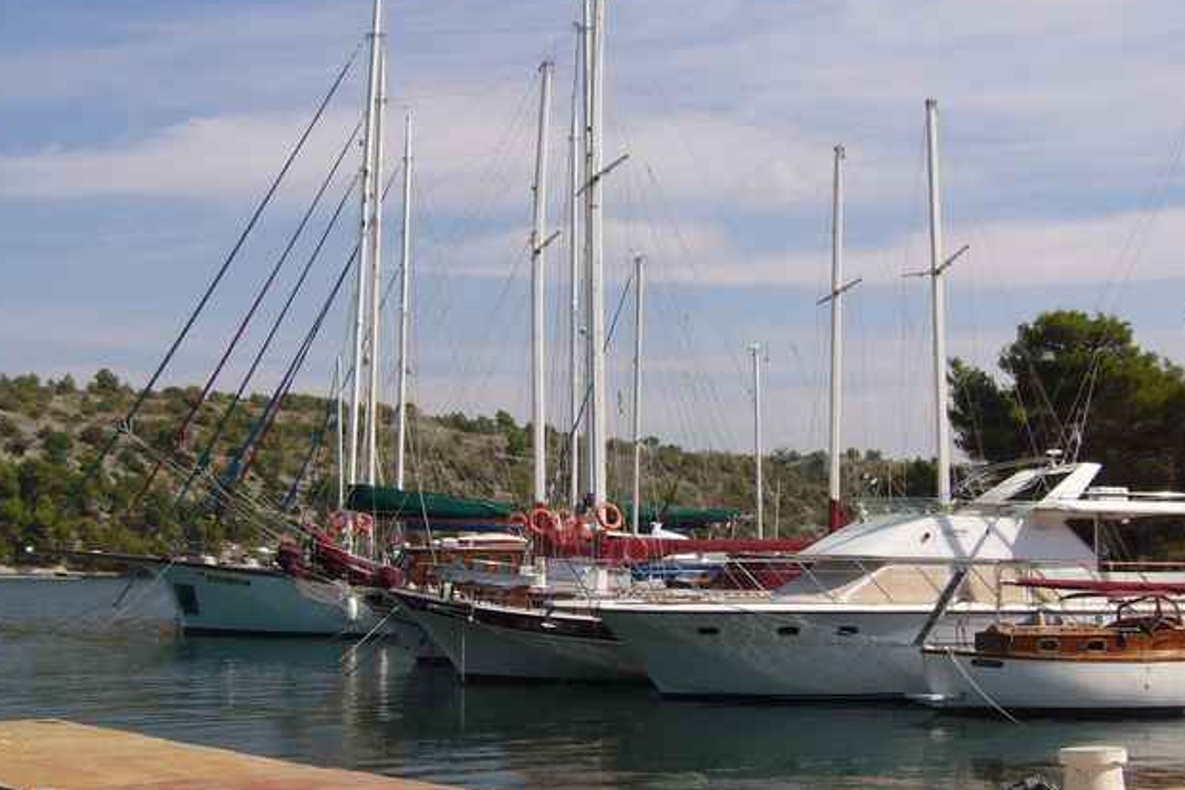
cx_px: 587
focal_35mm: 47
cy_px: 486
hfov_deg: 41.9
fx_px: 1547
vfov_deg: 28.5
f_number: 5.6
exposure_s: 1/500
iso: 80
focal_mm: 5.8
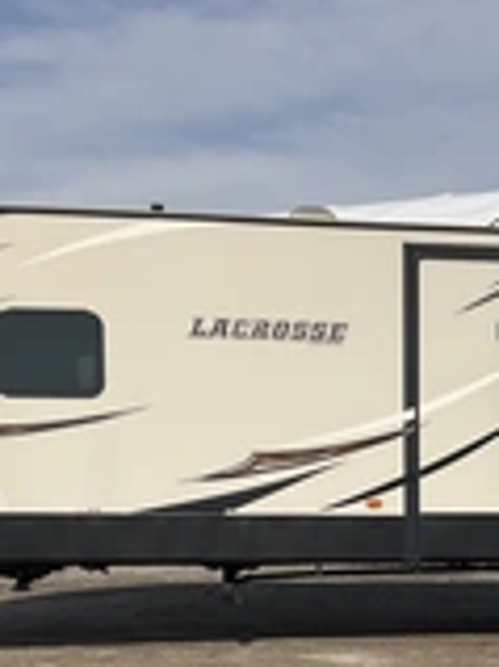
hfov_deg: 19.4
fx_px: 1405
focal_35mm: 73
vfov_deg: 26.0
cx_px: 537
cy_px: 566
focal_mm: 3
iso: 25
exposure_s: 1/3534
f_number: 1.8
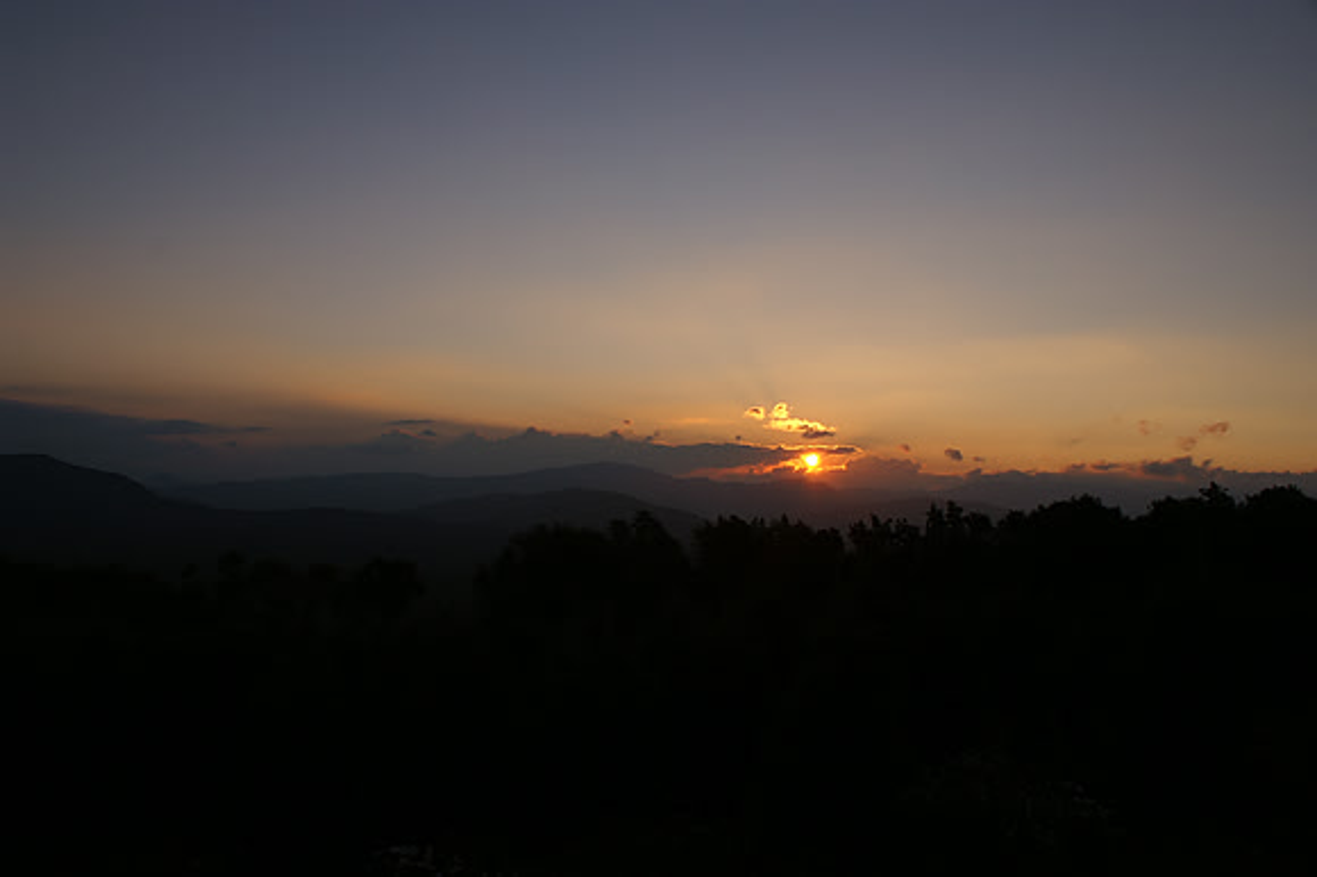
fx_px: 987
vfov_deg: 47.9
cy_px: 438
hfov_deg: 67.4
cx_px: 658
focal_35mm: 27
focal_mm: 18
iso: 100
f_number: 10
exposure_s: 1/200
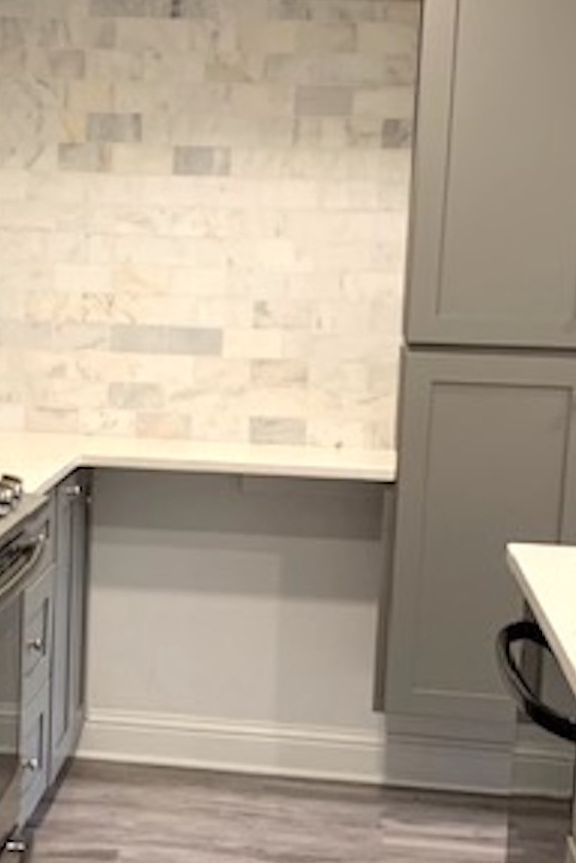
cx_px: 148
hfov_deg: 22.4
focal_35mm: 60
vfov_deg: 33.3
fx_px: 1439
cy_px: 502
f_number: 1.8
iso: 160
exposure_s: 1/60
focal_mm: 4.25
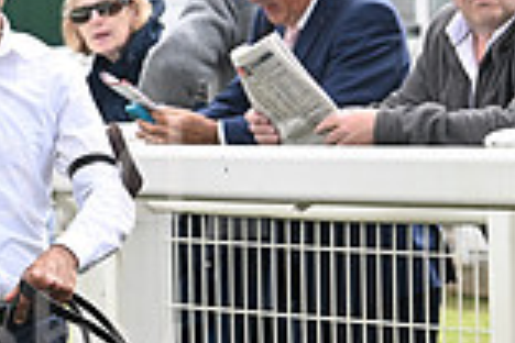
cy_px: 196
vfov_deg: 3.3
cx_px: -238
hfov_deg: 4.9
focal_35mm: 416
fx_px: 5951
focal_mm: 112
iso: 400
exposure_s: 1/640
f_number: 6.3
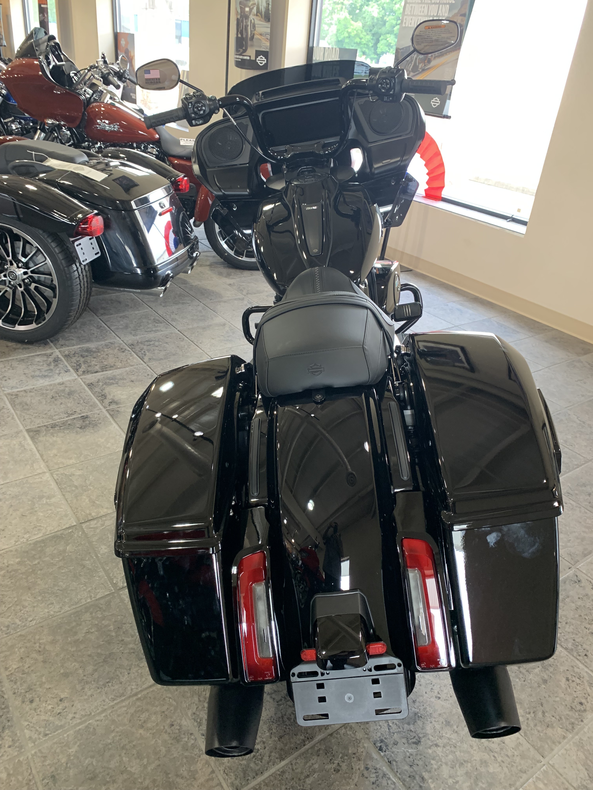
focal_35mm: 26
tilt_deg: -27.3
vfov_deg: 67.3
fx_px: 594
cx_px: 296
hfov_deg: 53.1
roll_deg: -4.0
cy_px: 395
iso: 200
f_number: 1.8
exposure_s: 1/60
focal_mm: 4.25
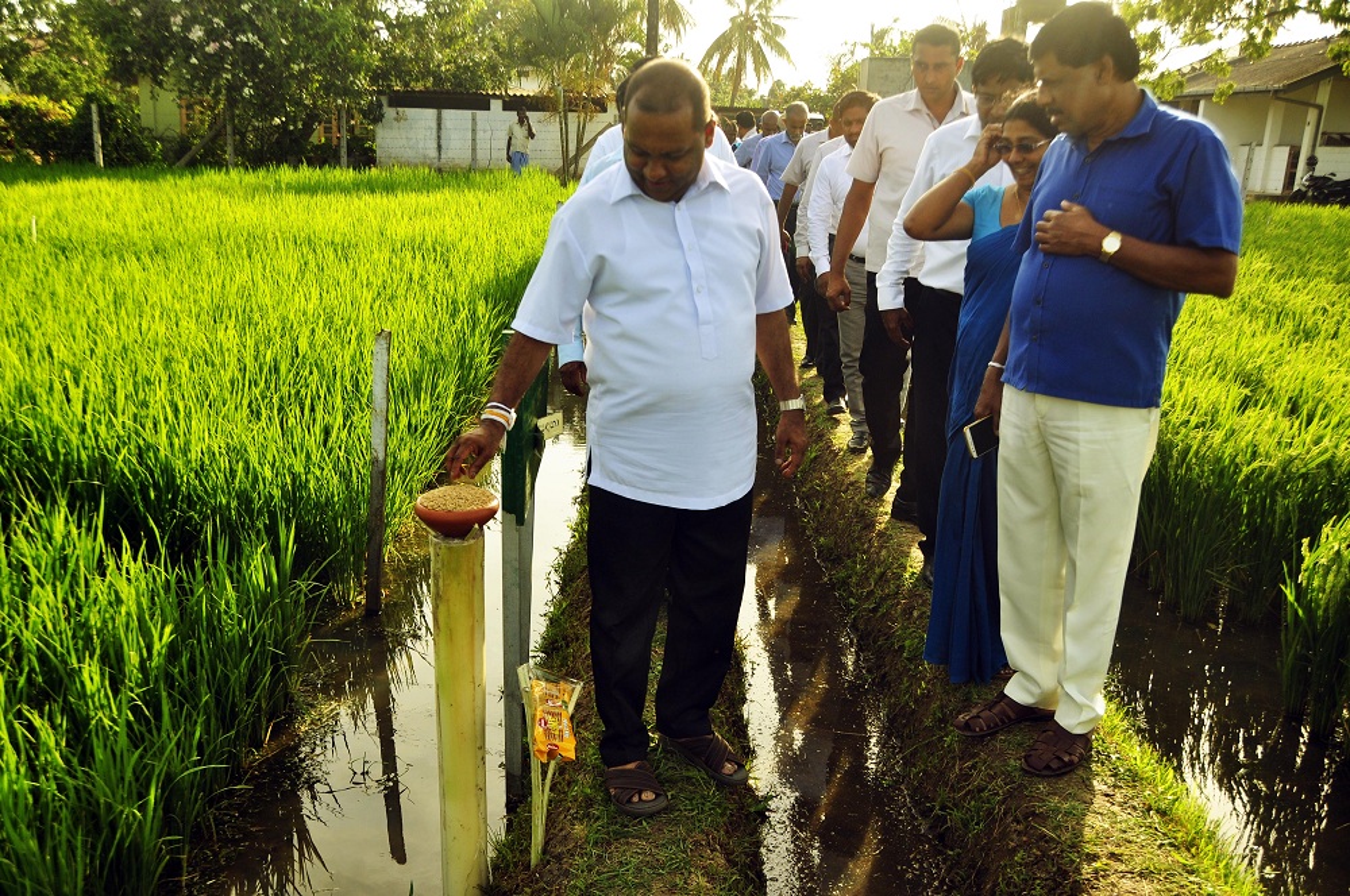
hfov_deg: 57.3
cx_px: 675
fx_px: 1236
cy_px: 448
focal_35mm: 33
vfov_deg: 39.9
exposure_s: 1/640
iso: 200
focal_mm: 22
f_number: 4
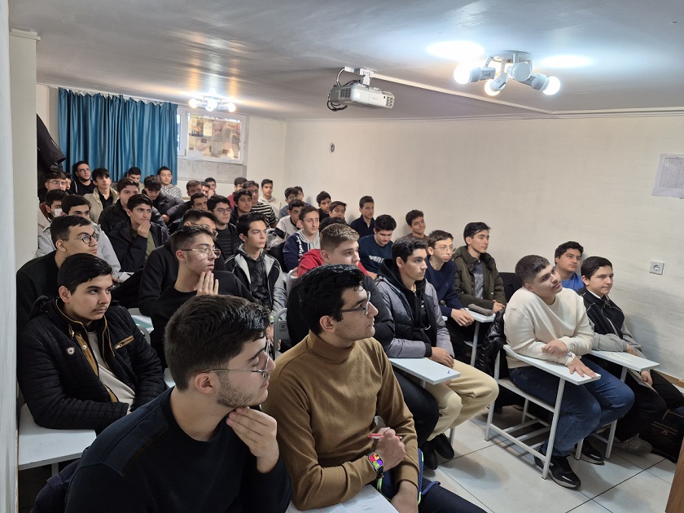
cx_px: 342
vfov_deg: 58.9
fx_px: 454
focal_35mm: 23
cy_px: 256
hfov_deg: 73.9
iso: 200
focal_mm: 5.4
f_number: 1.8
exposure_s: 1/100
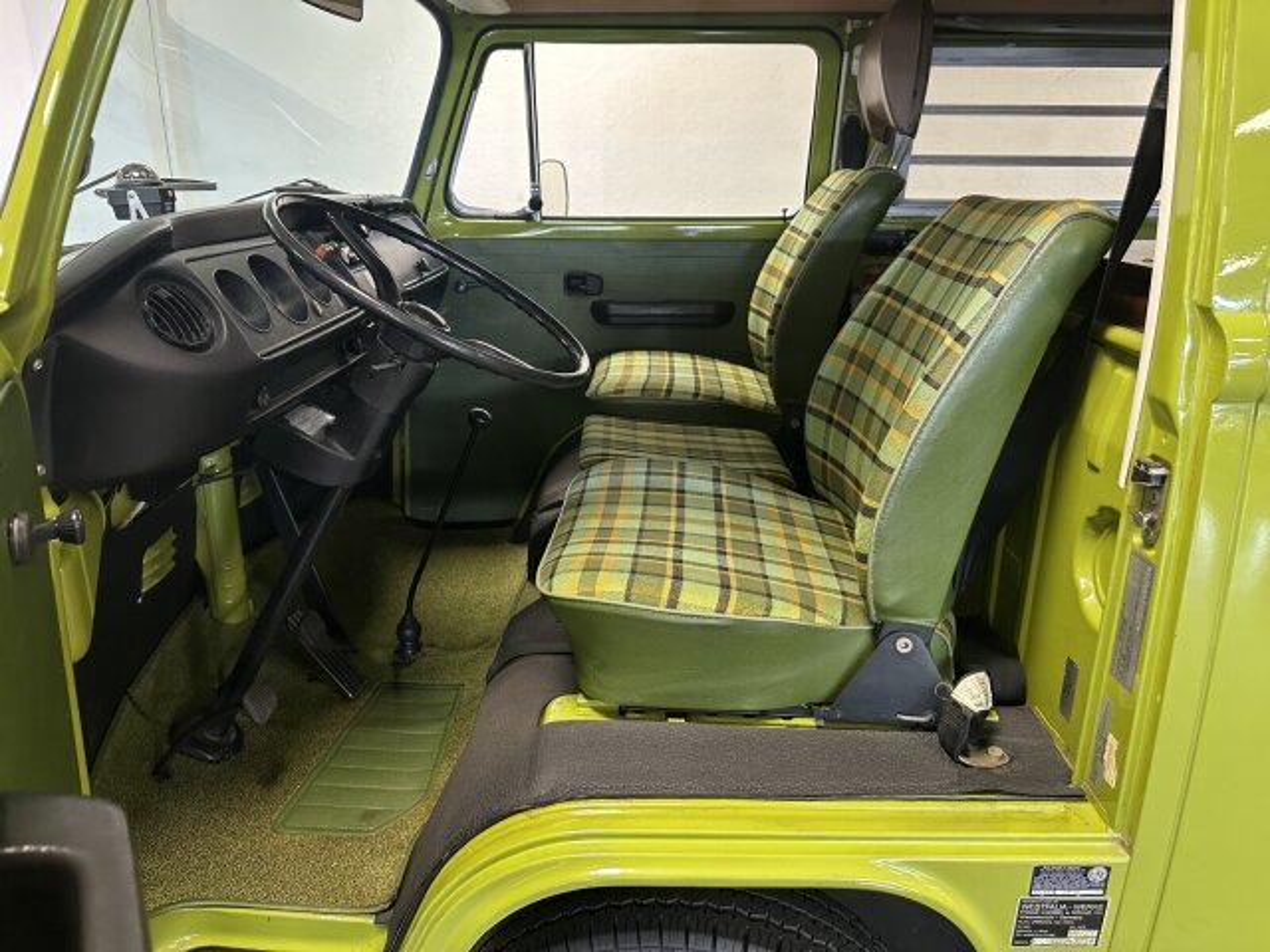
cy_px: 476
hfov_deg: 71.6
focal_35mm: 24
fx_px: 881
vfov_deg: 56.8
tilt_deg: -16.0
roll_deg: +0.7
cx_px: 635
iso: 400
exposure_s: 1/50
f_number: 1.78
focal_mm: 6.86
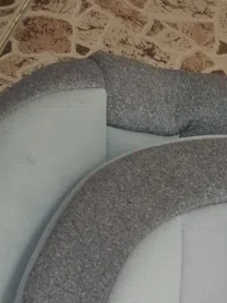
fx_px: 990
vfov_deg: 14.0
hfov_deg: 13.0
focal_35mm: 113
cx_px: 193
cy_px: 646
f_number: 1.8
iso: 250
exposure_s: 1/100
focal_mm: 5.54
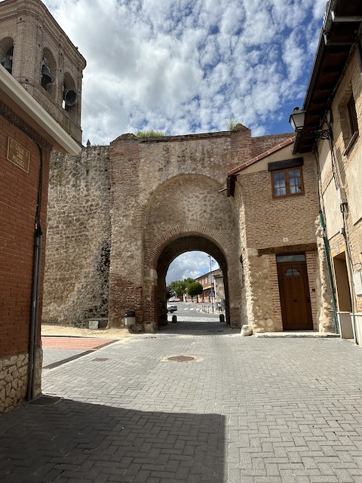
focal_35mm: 24
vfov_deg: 71.6
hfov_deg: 56.8
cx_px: 181
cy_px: 242
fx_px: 335
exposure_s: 1/8929
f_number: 1.78
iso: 80
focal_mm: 6.86
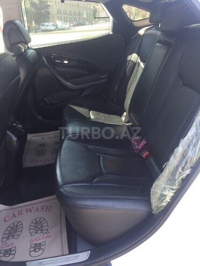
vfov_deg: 61.7
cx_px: 100
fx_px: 223
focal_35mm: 29
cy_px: 133
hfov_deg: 48.2
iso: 50
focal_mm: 4.15
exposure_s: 1/100
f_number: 2.2
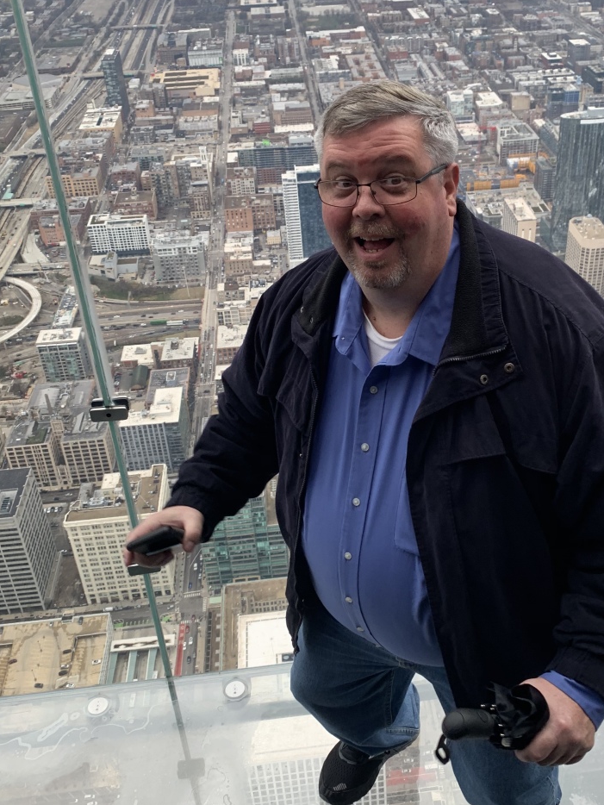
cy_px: 390
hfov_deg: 37.5
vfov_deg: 49.0
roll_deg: +2.3
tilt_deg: -29.5
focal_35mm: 38
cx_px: 370
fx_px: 884
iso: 32
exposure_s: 1/122
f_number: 1.8
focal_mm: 4.25
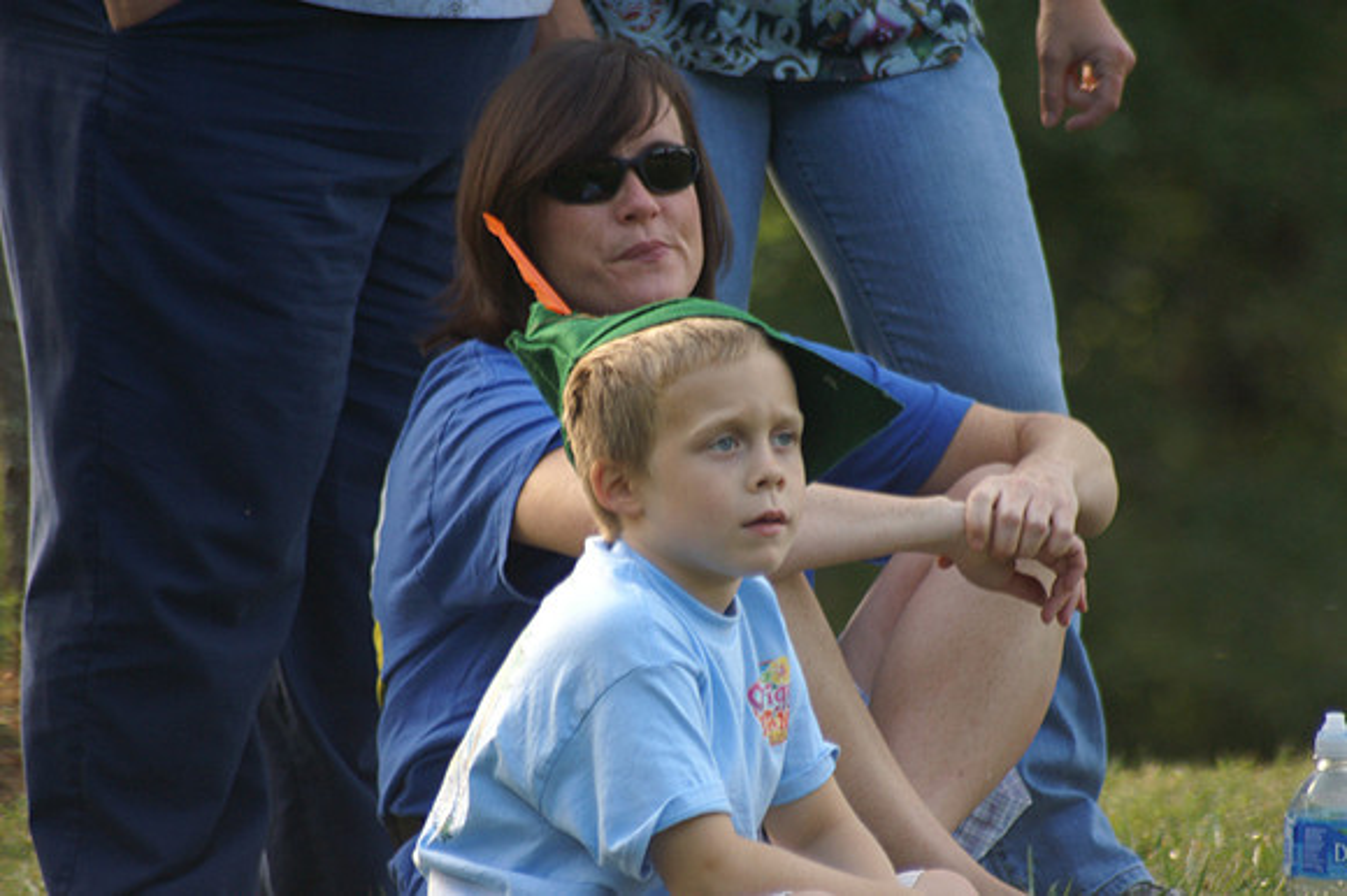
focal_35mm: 450
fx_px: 16827
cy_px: 448
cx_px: 674
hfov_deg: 4.6
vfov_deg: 3.1
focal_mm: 300
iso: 400
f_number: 5.6
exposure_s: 1/200
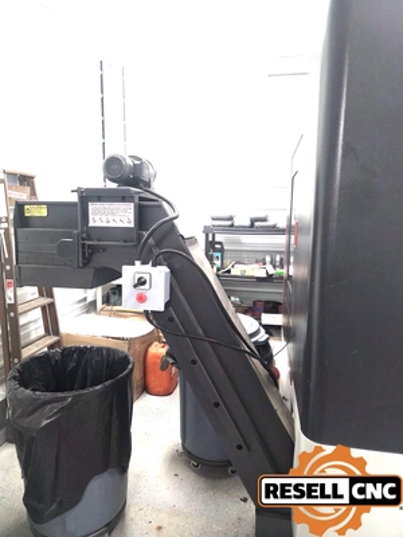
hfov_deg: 58.9
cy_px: 268
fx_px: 357
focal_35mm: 23
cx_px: 202
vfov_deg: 73.9
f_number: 1.7
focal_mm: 6.3
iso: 500
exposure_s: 1/120
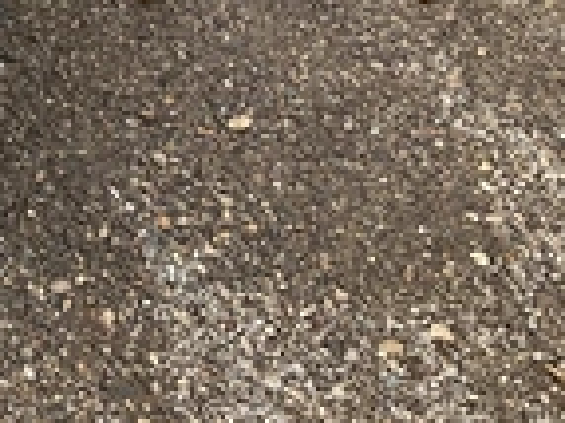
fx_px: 1321
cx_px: -103
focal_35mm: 81
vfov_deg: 17.3
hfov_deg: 22.4
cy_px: -95
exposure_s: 1/465
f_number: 1.8
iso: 25
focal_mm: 3
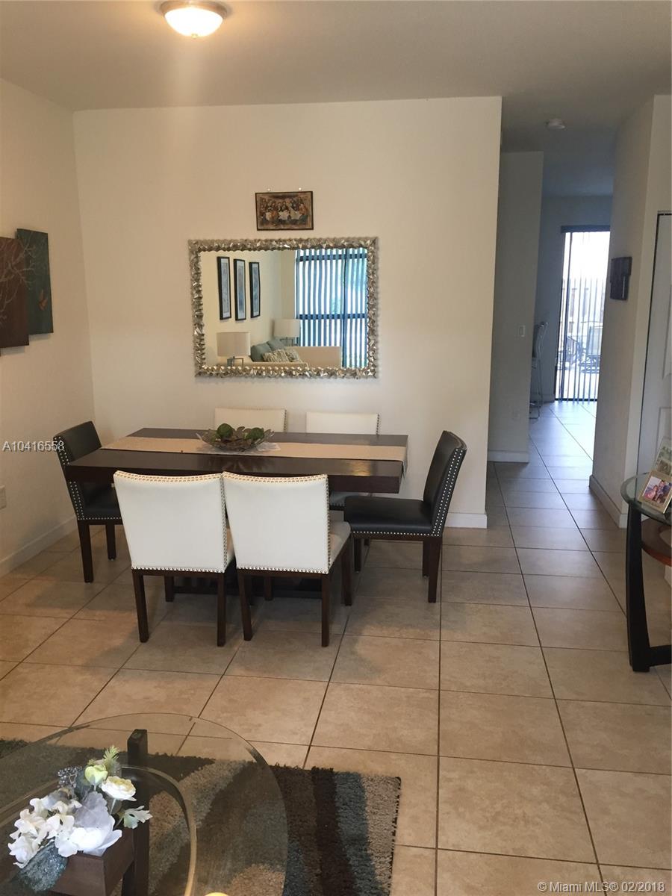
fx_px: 751
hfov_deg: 48.2
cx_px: 336
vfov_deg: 61.7
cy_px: 448
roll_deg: +0.6
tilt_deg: -11.5
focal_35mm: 29
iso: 50
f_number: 2.2
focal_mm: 4.15
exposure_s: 1/30
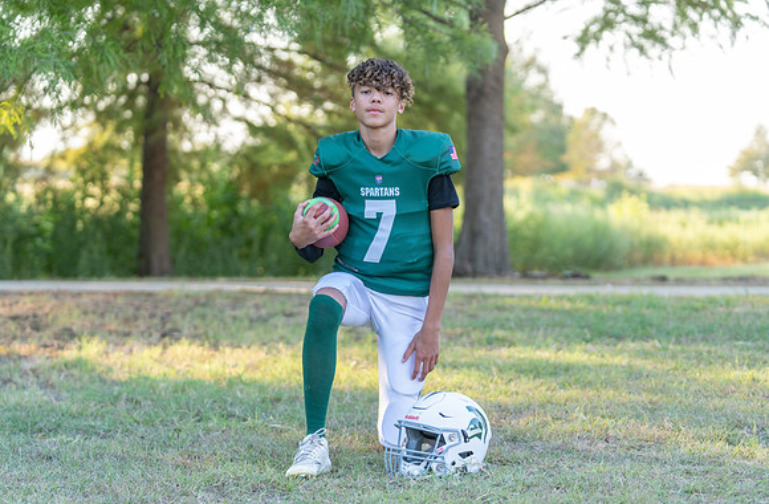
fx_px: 1819
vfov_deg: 15.8
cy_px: 255
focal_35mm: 86
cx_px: 387
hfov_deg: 23.9
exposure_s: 1/320
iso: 250
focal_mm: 84
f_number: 2.8
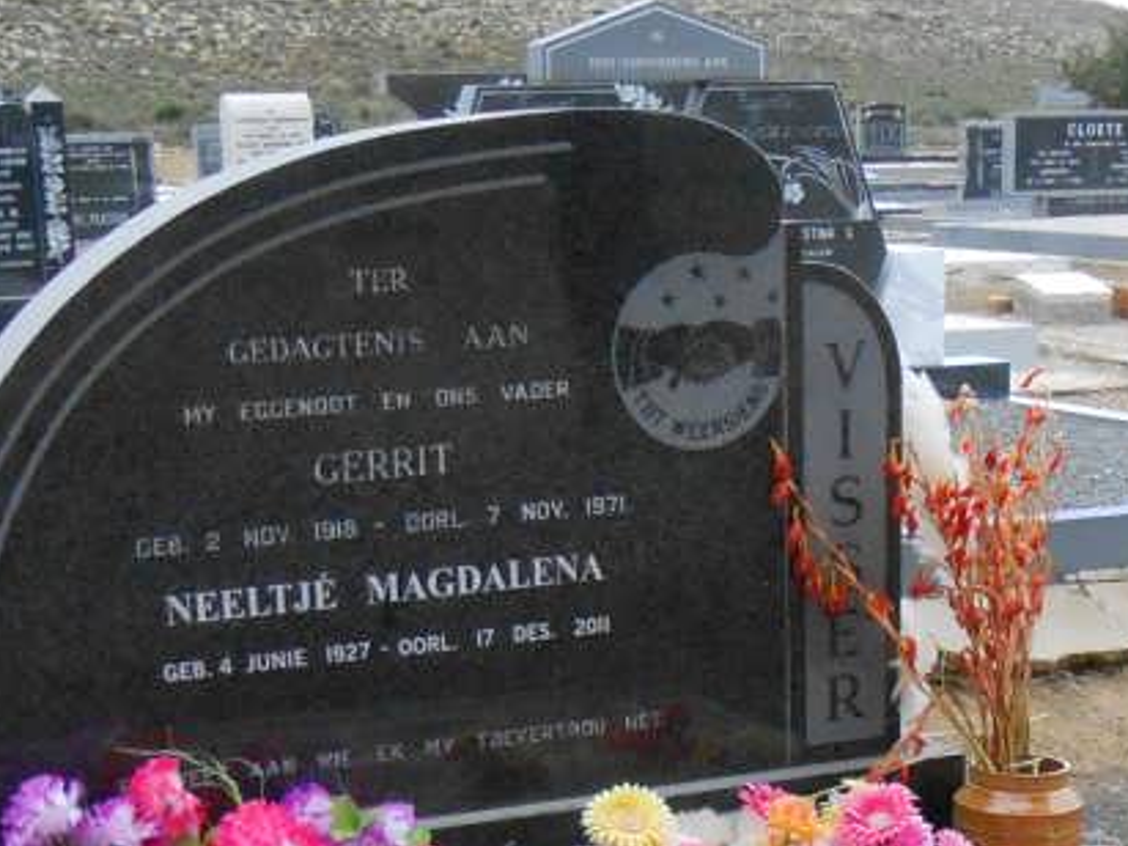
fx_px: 2476
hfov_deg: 25.6
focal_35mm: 76
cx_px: 703
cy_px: 1030
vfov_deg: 18.3
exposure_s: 1/200
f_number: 3.5
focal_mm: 4.6
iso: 400
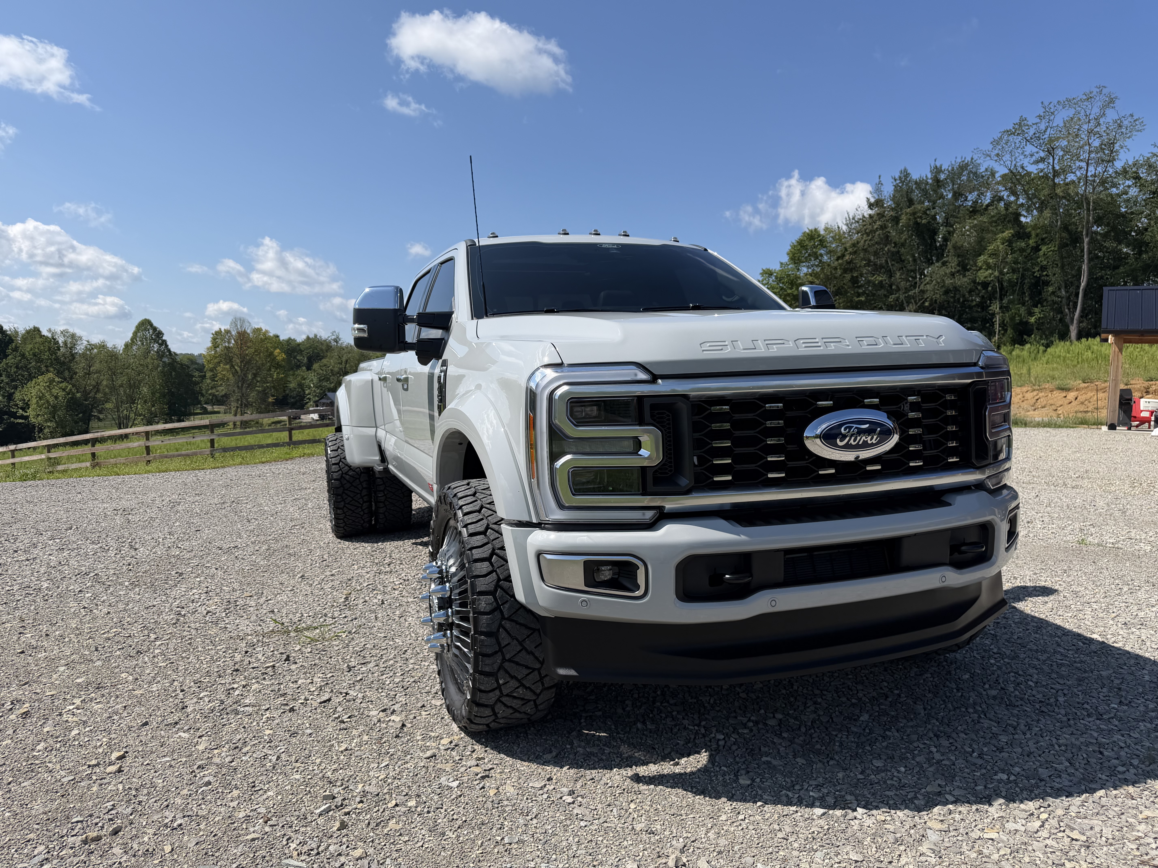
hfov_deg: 71.6
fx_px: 803
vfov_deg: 56.8
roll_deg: -0.6
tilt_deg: -3.1
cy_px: 434
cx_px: 579
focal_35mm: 24
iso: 80
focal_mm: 6.76
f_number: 1.78
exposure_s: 1/5319
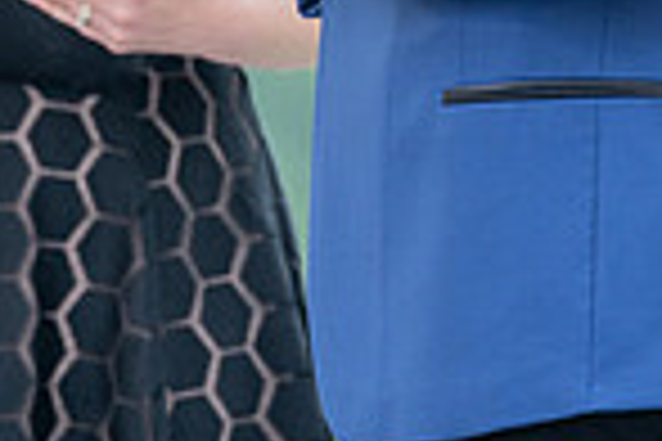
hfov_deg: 2.4
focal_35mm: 861
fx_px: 15832
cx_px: 145
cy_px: -325
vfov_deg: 1.6
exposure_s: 1/200
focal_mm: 198
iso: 160
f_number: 4
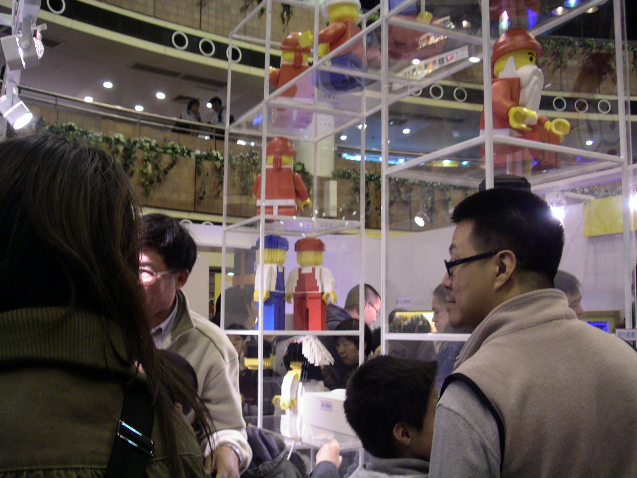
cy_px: 239
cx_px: 318
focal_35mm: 38
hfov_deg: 49.0
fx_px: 699
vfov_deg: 37.7
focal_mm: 6
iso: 100
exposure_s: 1/15
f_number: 2.8
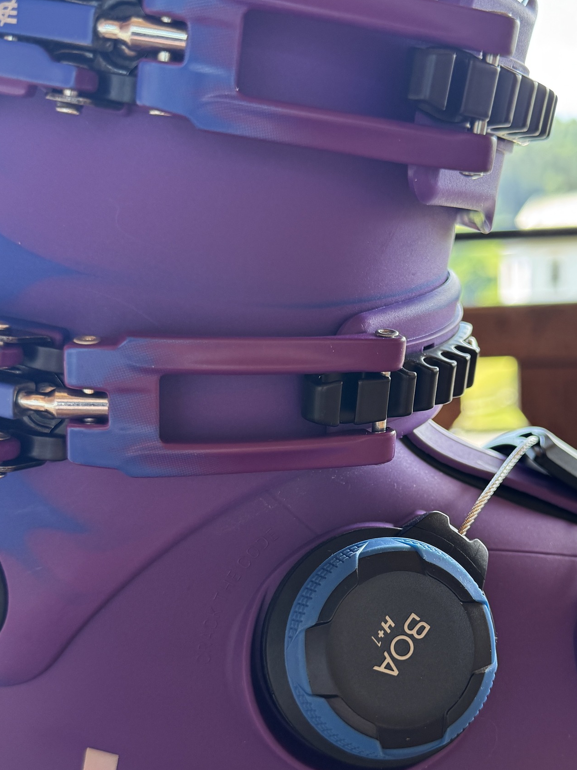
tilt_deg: -8.6
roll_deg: +2.0
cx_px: 388
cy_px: 445
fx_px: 845
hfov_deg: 37.3
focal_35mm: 38
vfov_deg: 48.8
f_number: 1.78
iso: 100
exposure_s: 1/121
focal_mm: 6.76
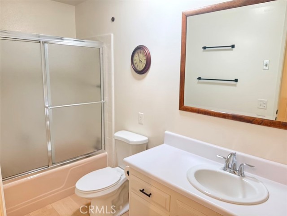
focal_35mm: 24
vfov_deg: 56.8
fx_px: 199
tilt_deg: -10.5
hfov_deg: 71.6
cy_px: 108
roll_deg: -0.6
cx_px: 144
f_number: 1.78
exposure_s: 1/60
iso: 640
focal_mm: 6.76
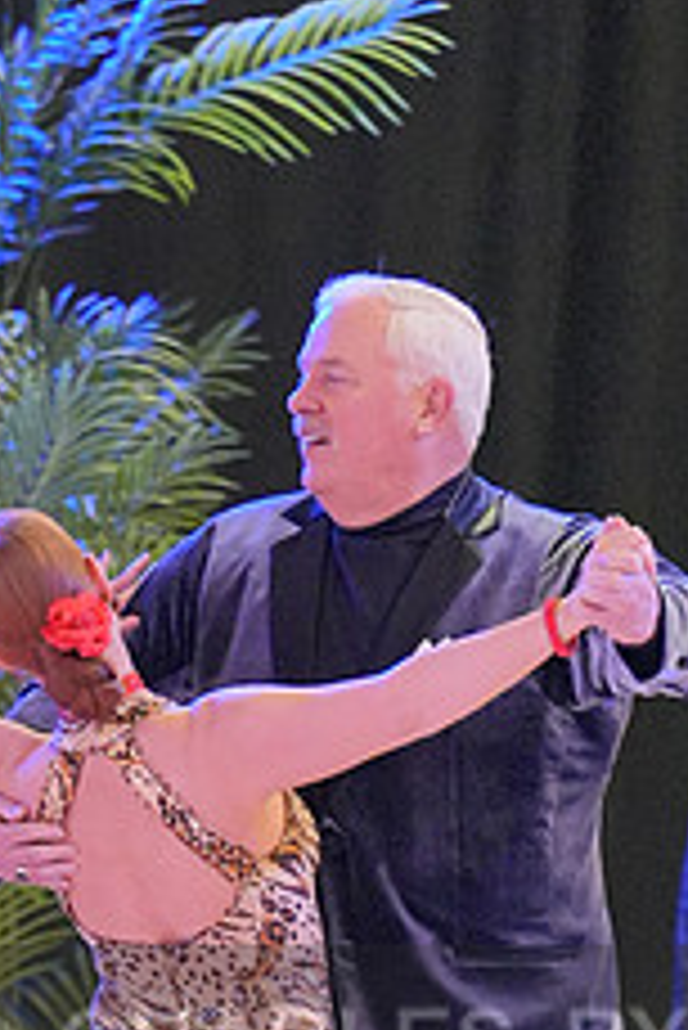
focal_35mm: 570
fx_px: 16314
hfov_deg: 2.4
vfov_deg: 3.6
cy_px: 1097
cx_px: 340
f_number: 2
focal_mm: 150
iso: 6400
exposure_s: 1/500
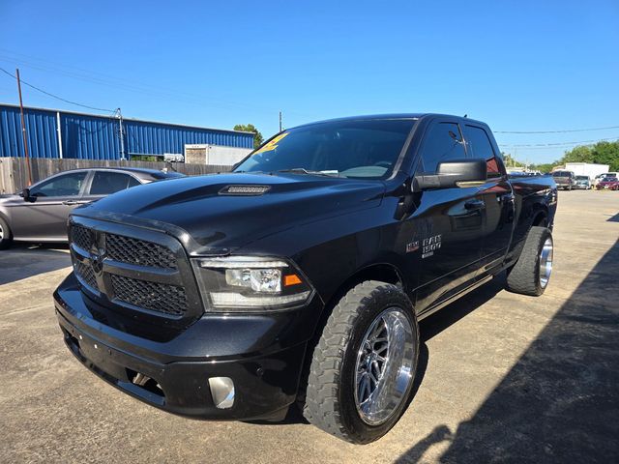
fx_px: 411
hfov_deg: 73.9
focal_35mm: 23
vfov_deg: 58.9
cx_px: 310
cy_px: 232
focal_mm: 6.3
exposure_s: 1/485
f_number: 1.7
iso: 12
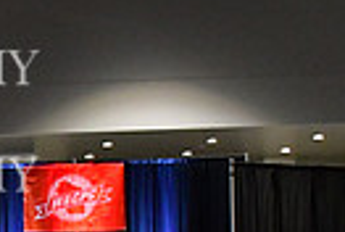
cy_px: 334
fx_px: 1441
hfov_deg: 12.1
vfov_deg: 9.0
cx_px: -342
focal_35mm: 150
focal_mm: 23
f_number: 4
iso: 3200
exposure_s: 1/400
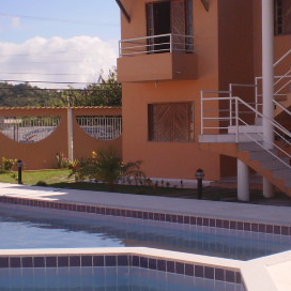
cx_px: 160
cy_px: 175
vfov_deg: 23.0
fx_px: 713
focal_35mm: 75
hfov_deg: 23.0
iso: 64
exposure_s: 1/800
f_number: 4.6
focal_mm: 6.3
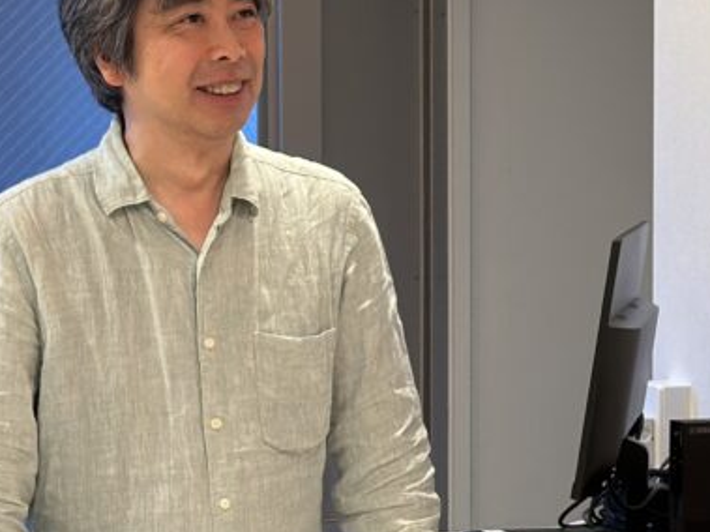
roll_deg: -0.5
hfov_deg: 12.9
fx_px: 3117
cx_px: 601
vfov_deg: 9.8
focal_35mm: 152
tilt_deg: -5.4
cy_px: 347
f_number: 1.78
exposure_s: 1/100
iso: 100
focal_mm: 6.86
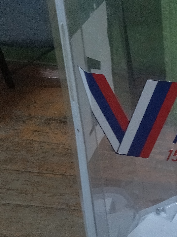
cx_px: 222
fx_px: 621
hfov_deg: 15.5
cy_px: 167
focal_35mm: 91
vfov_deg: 21.4
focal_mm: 4.74
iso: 434
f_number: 1.79
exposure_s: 1/20
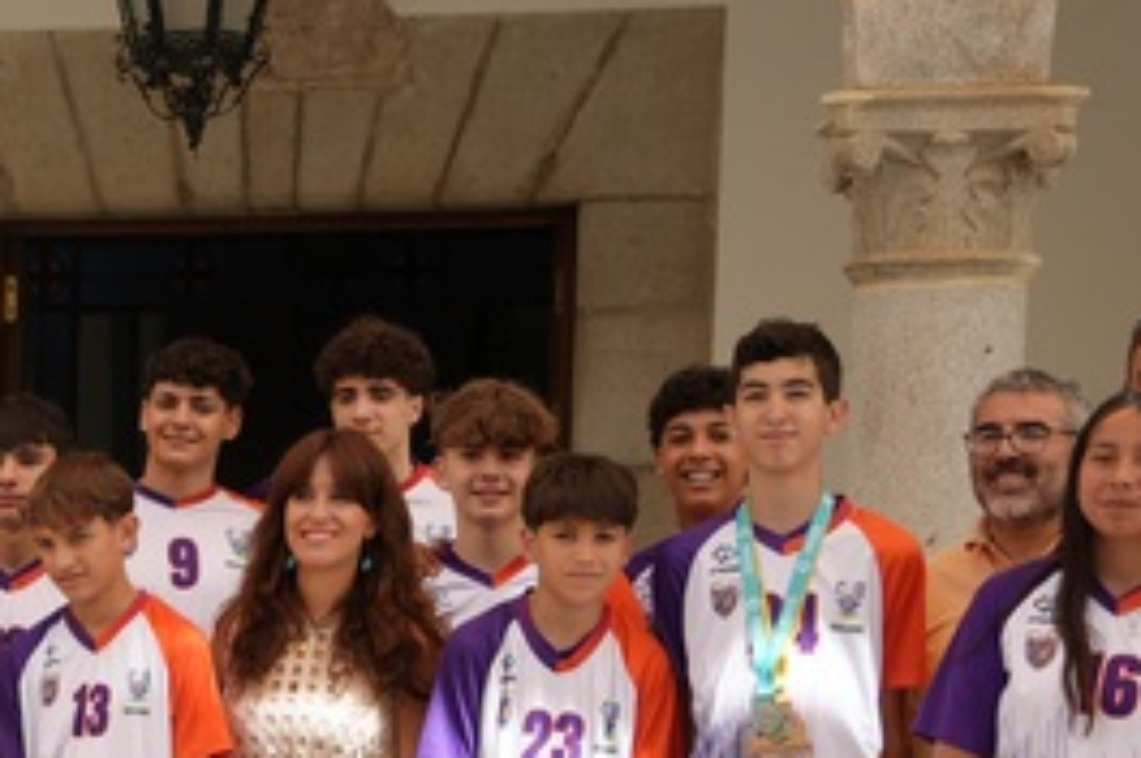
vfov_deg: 9.7
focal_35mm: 139
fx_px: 4400
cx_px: -332
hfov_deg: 14.2
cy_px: 829
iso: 100
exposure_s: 1/250
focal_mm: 46
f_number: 4
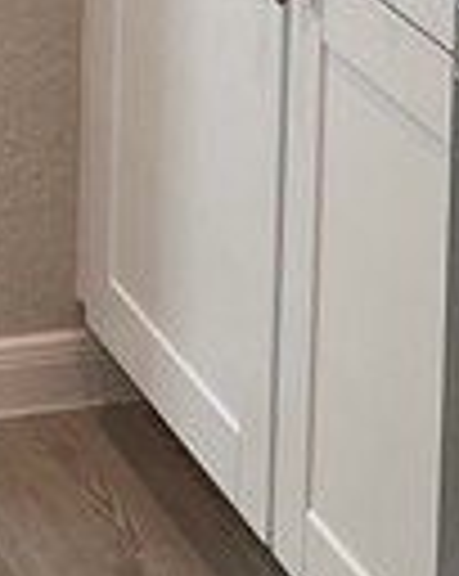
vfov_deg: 8.6
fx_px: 3643
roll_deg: -0.2
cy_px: -540
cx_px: -9
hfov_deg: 7.2
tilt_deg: -7.7
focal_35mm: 214
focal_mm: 5.1
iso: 125
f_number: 1.6
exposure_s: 1/120
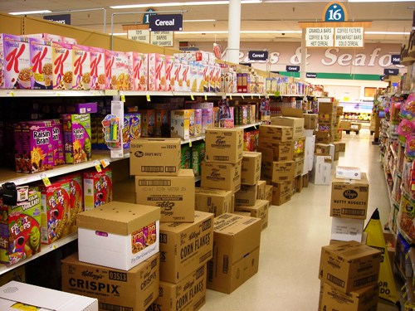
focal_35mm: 38
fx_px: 456
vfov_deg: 37.7
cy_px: 156
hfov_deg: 49.0
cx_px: 208
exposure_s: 1/4
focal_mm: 6.3
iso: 59
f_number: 3.2
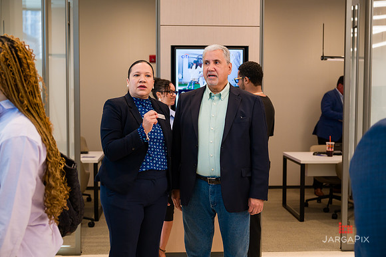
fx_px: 506
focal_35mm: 47
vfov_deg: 28.5
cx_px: 193
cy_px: 128
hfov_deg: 41.8
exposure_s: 1/200
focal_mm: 46
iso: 400
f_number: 3.2
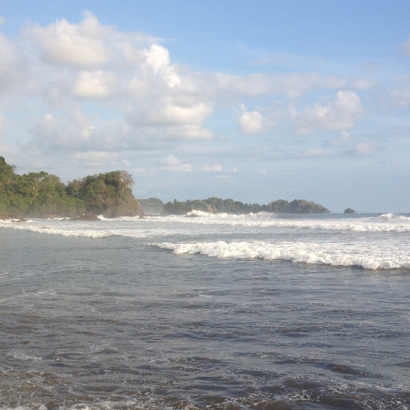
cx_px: 153
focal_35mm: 53
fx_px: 710
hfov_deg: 32.0
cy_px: 173
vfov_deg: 32.1
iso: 50
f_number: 2.4
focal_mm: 4.28
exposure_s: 1/1577
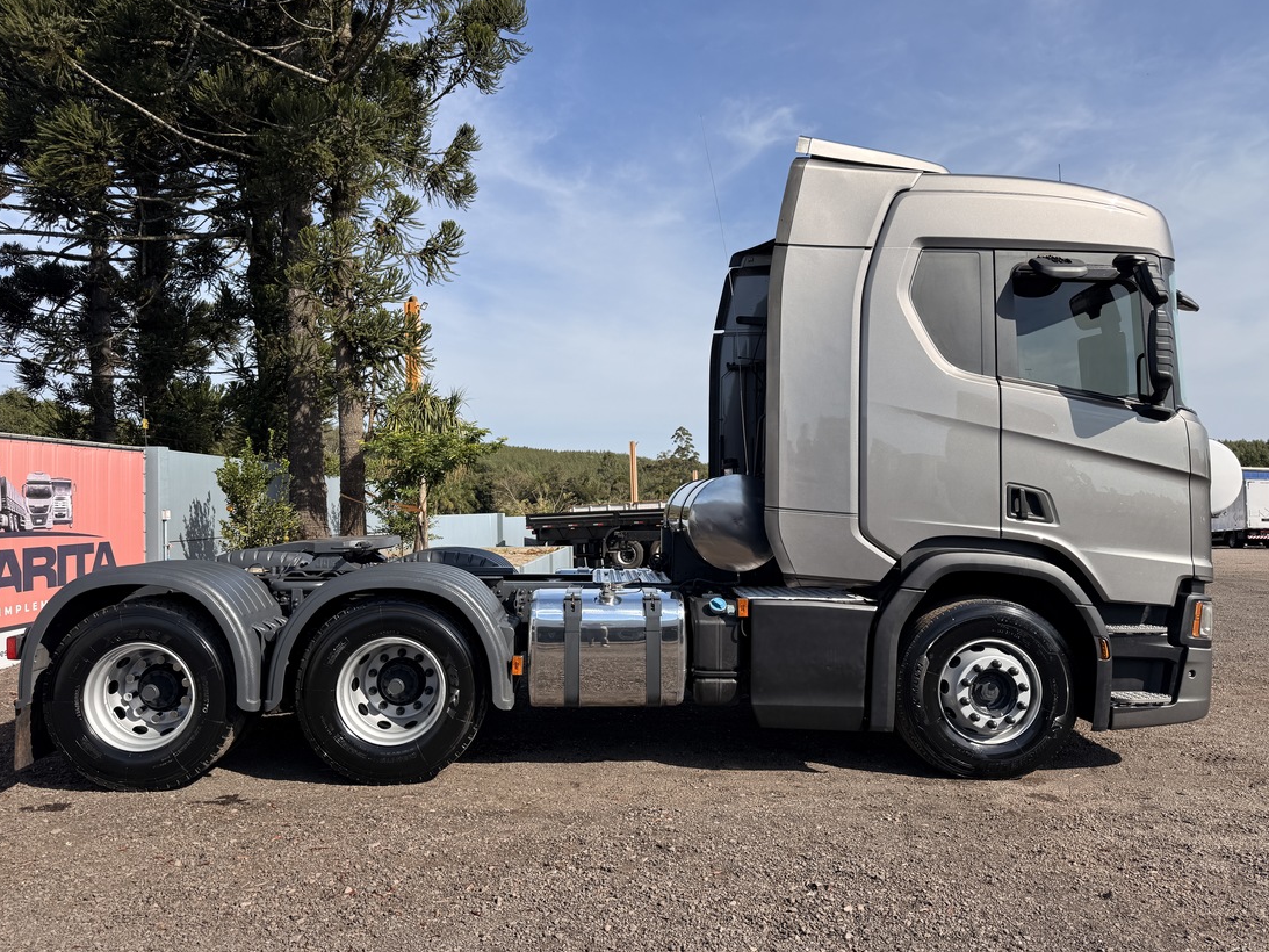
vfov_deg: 54.9
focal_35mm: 25
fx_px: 917
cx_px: 621
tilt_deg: +0.9
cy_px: 483
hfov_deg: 69.4
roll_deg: +1.6
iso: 80
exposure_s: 1/3759
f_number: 1.78
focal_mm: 6.76
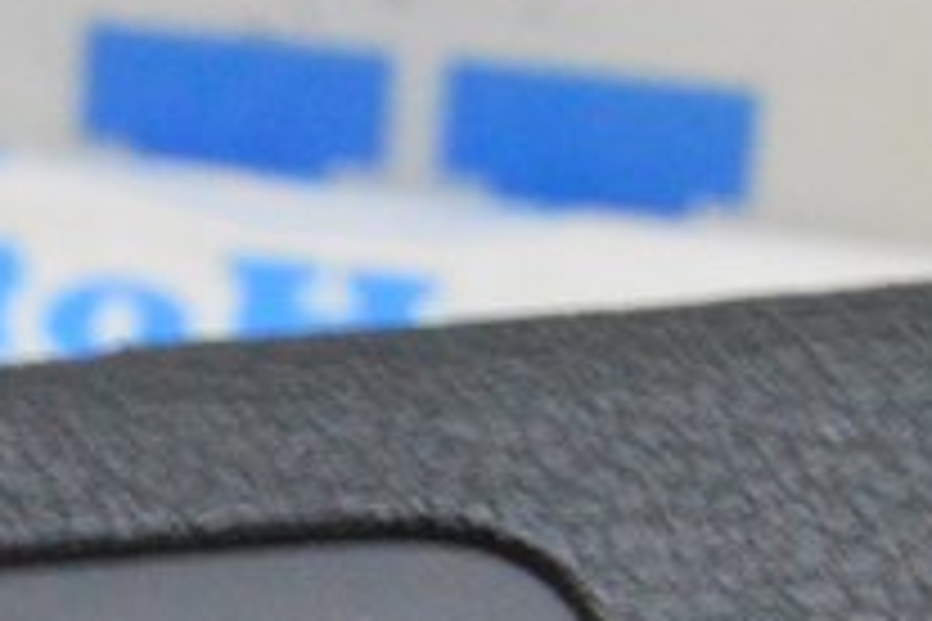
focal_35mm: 356
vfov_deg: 3.8
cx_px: -1094
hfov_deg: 5.6
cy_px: 961
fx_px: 9216
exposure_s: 1/15
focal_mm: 48
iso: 6400
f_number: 20
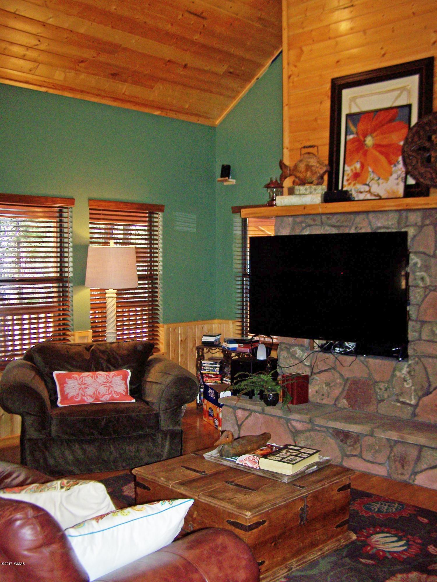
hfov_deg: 37.7
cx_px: 218
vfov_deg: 49.0
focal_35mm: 38
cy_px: 291
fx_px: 640
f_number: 2.8
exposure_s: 1/60
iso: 80
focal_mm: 6.3
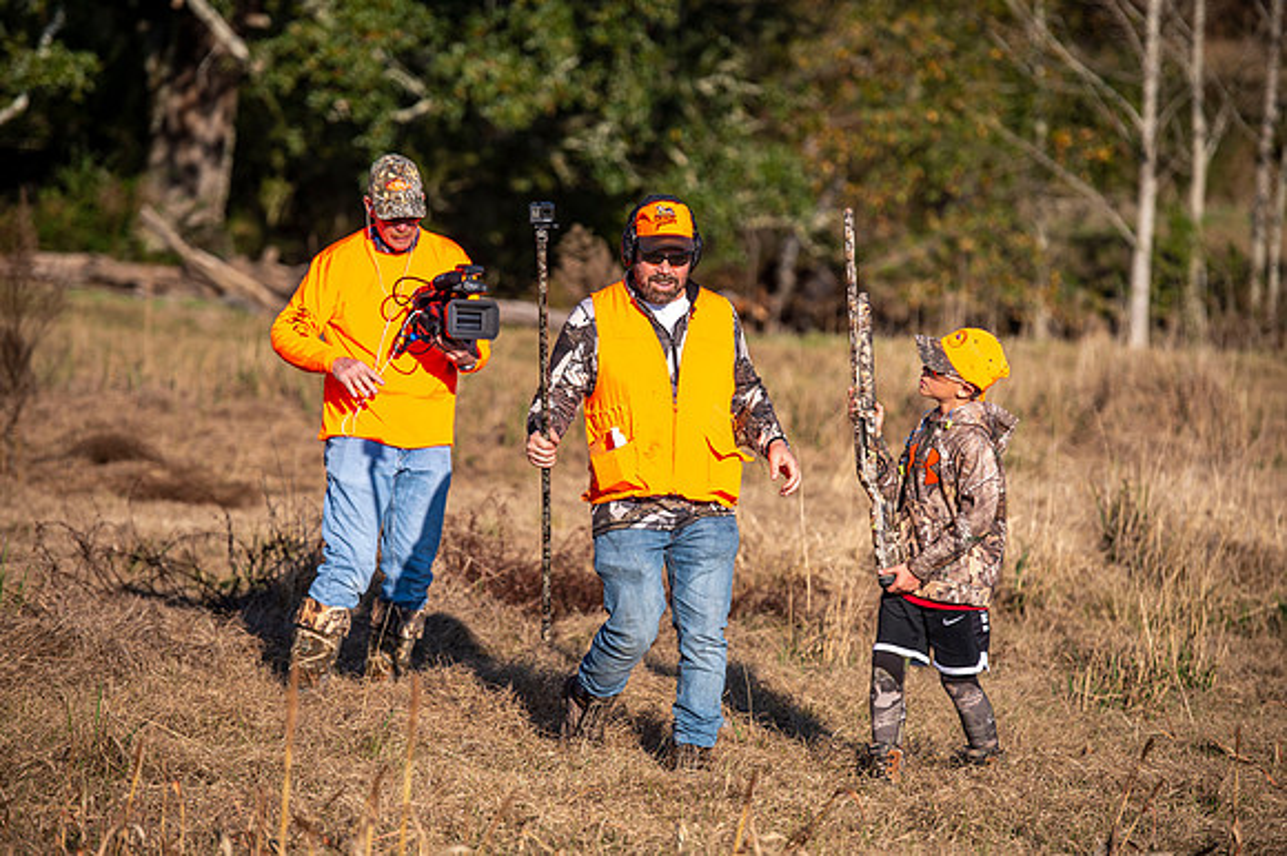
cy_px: 428
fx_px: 6252
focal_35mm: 175
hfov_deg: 11.8
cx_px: 644
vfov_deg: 7.8
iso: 200
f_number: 4
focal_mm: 175
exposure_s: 1/2500
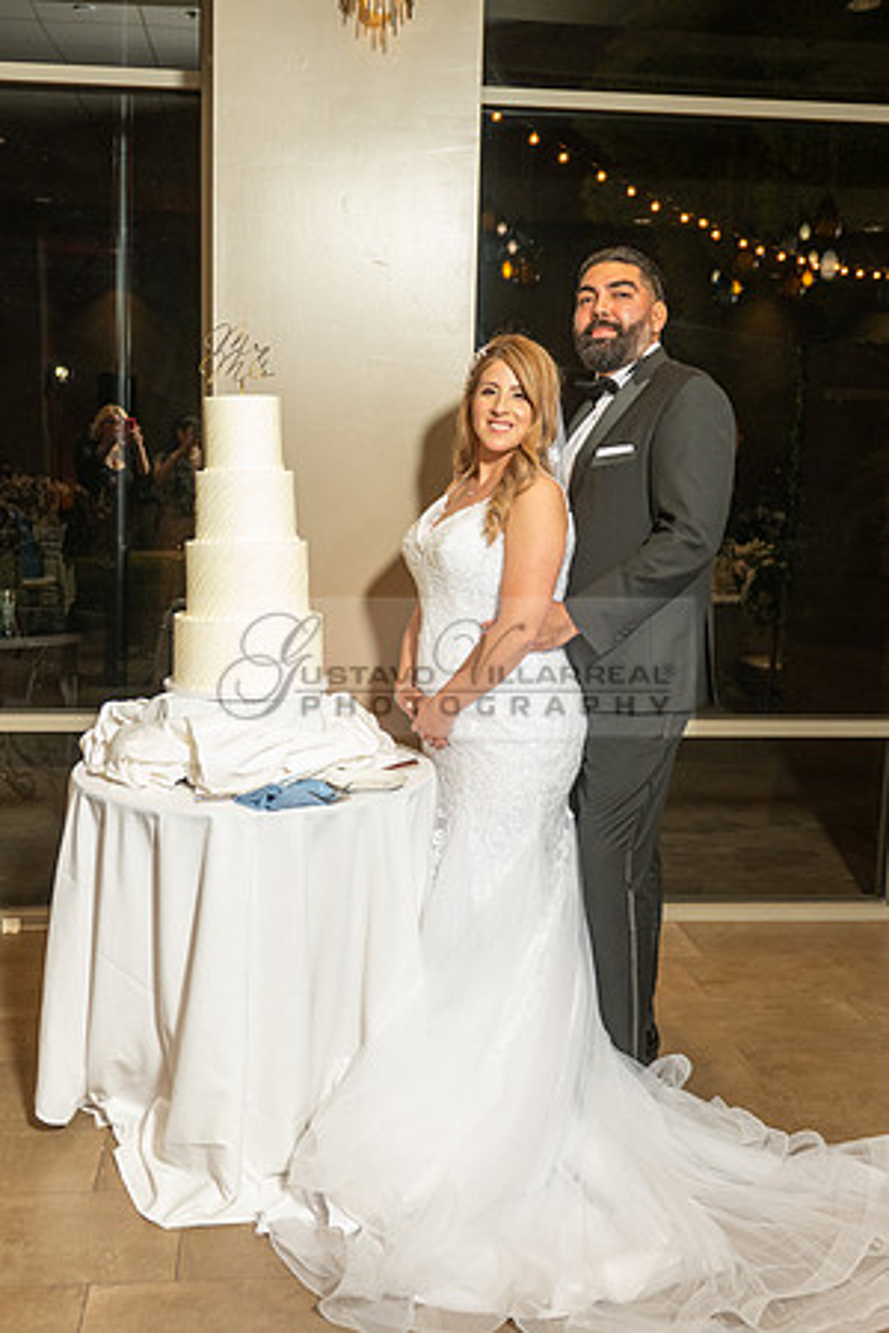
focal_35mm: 36
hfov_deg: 36.8
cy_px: 667
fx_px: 1333
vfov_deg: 53.1
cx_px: 388
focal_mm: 24
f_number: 3.5
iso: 800
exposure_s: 1/200
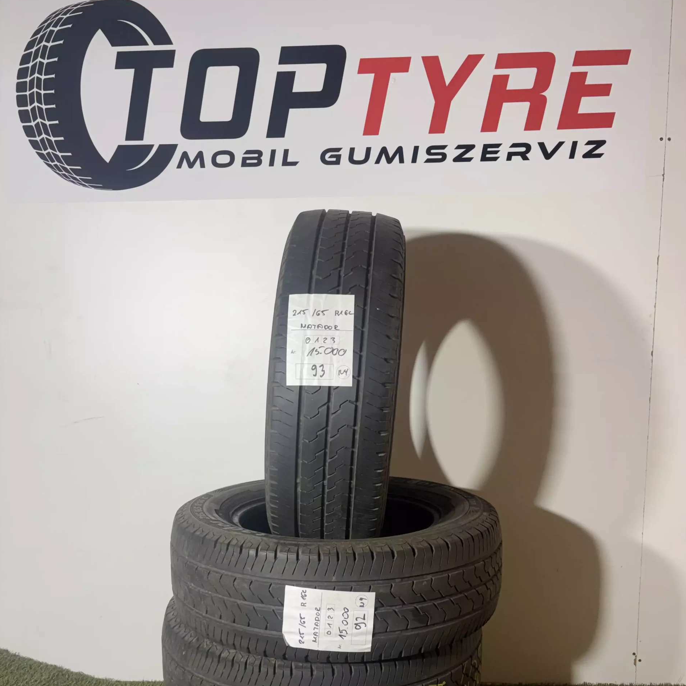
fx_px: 695
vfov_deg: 51.7
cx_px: 346
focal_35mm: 31
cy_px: 446
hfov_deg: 52.5
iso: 80
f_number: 1.6
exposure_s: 1/100
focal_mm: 5.96
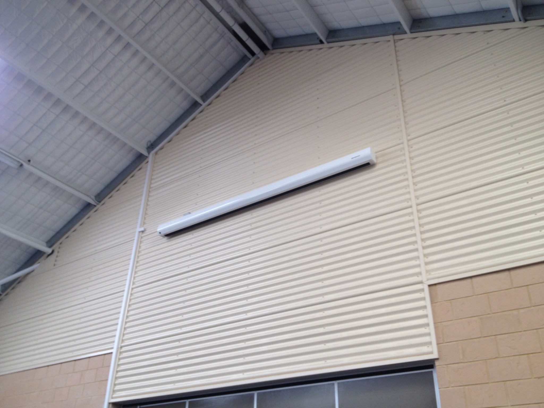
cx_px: 272
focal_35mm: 35
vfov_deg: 40.7
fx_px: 550
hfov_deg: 52.6
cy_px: 204
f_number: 2.4
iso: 50
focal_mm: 4.28
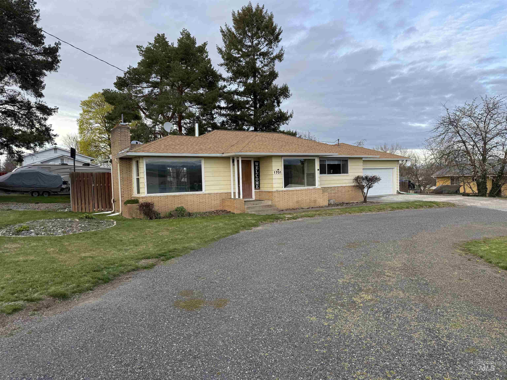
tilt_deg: -1.5
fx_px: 352
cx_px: 254
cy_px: 190
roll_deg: +1.6
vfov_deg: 56.8
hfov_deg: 71.6
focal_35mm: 24
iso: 80
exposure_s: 1/689
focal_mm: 6.76
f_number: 1.78
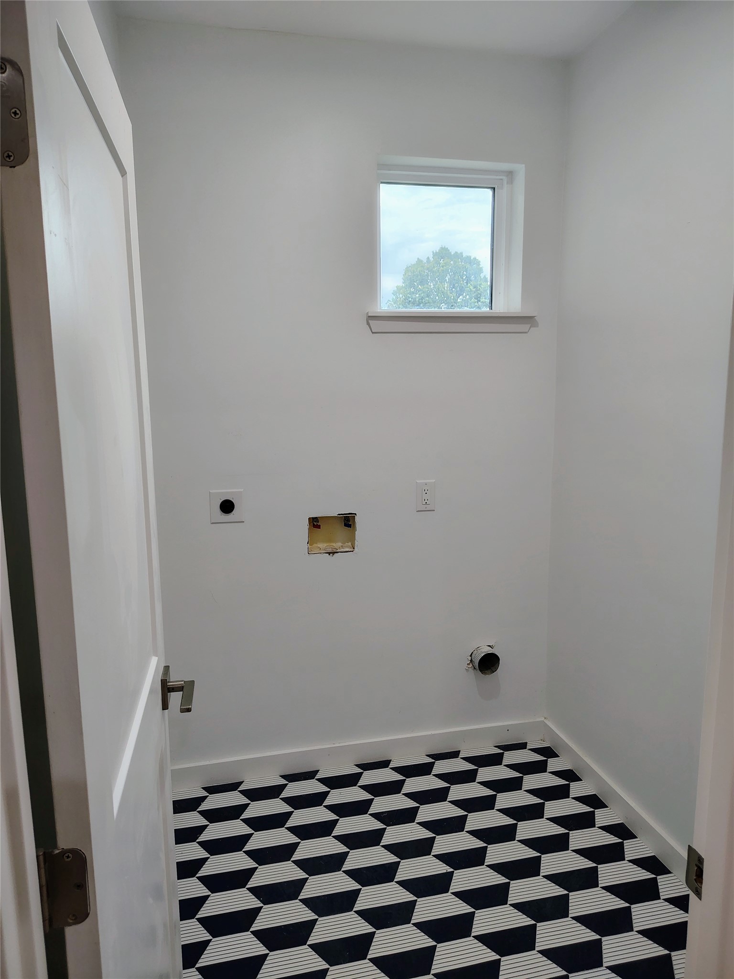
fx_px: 679
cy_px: 490
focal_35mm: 24
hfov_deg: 56.8
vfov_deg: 71.6
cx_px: 367
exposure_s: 1/120
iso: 484
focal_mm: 5.56
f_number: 1.8
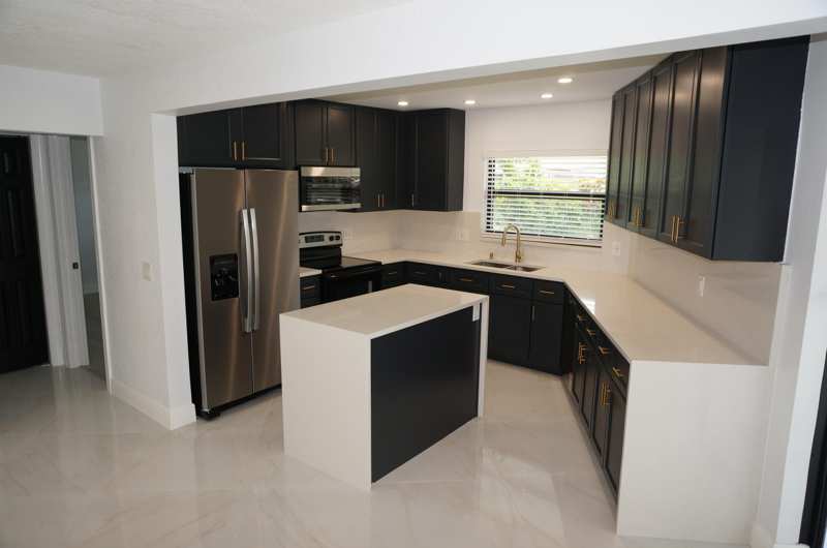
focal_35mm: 24
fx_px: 550
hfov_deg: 73.8
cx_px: 414
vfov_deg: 52.9
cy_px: 274
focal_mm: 16
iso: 125
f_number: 4
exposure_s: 1/60
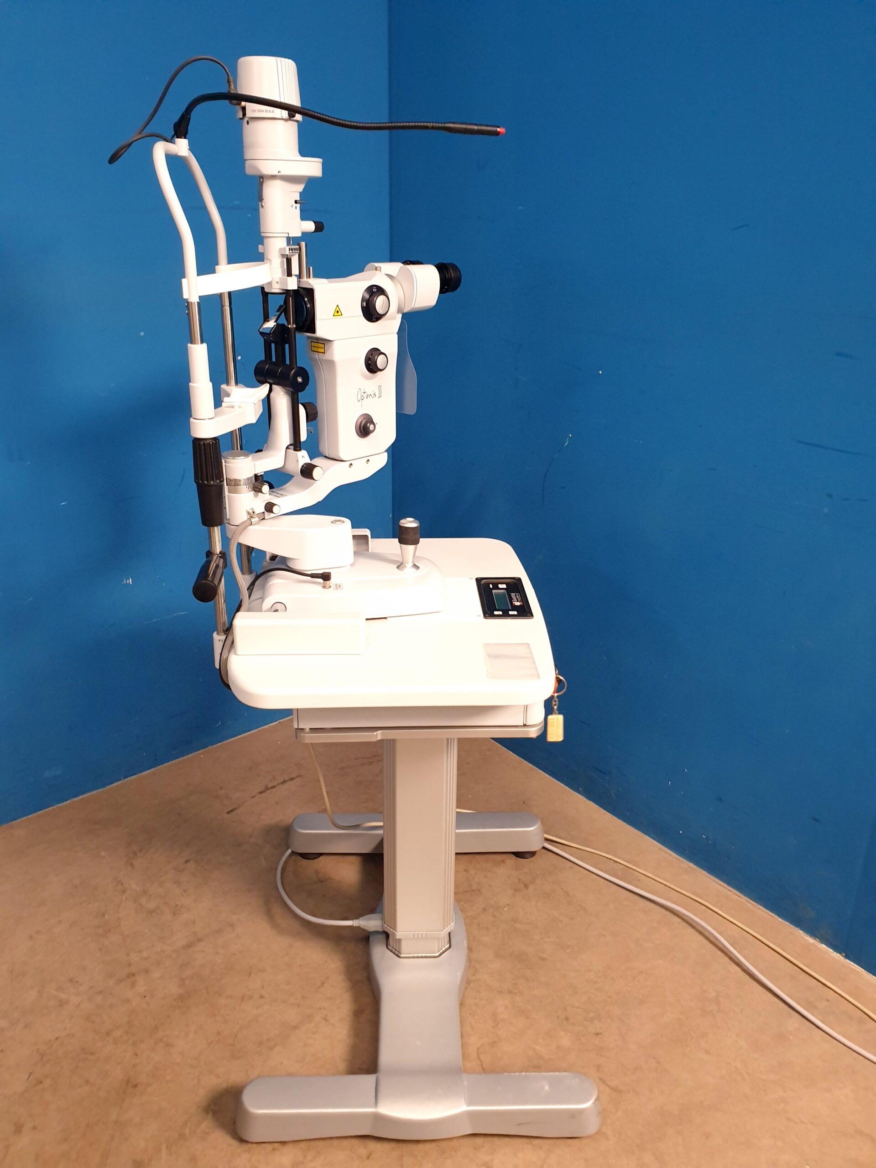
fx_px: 877
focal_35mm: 26
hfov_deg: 53.1
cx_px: 438
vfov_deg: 67.3
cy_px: 584
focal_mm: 4.3
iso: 320
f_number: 2.4
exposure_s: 1/20
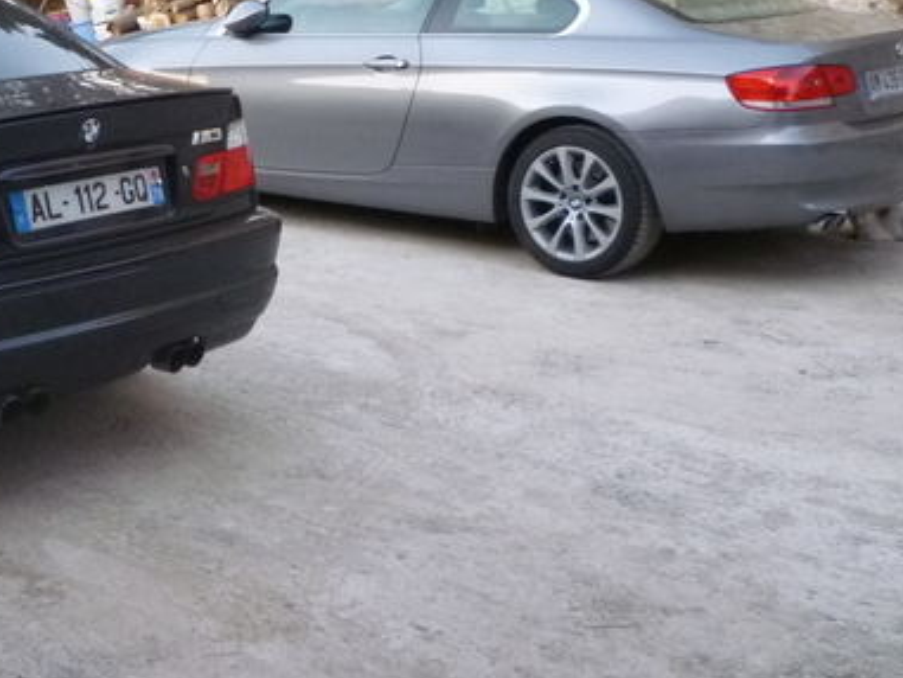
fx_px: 1644
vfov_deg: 23.0
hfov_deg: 29.6
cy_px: 137
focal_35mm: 63
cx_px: 116
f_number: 3.3
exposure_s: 1/30
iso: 400
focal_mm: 5.2
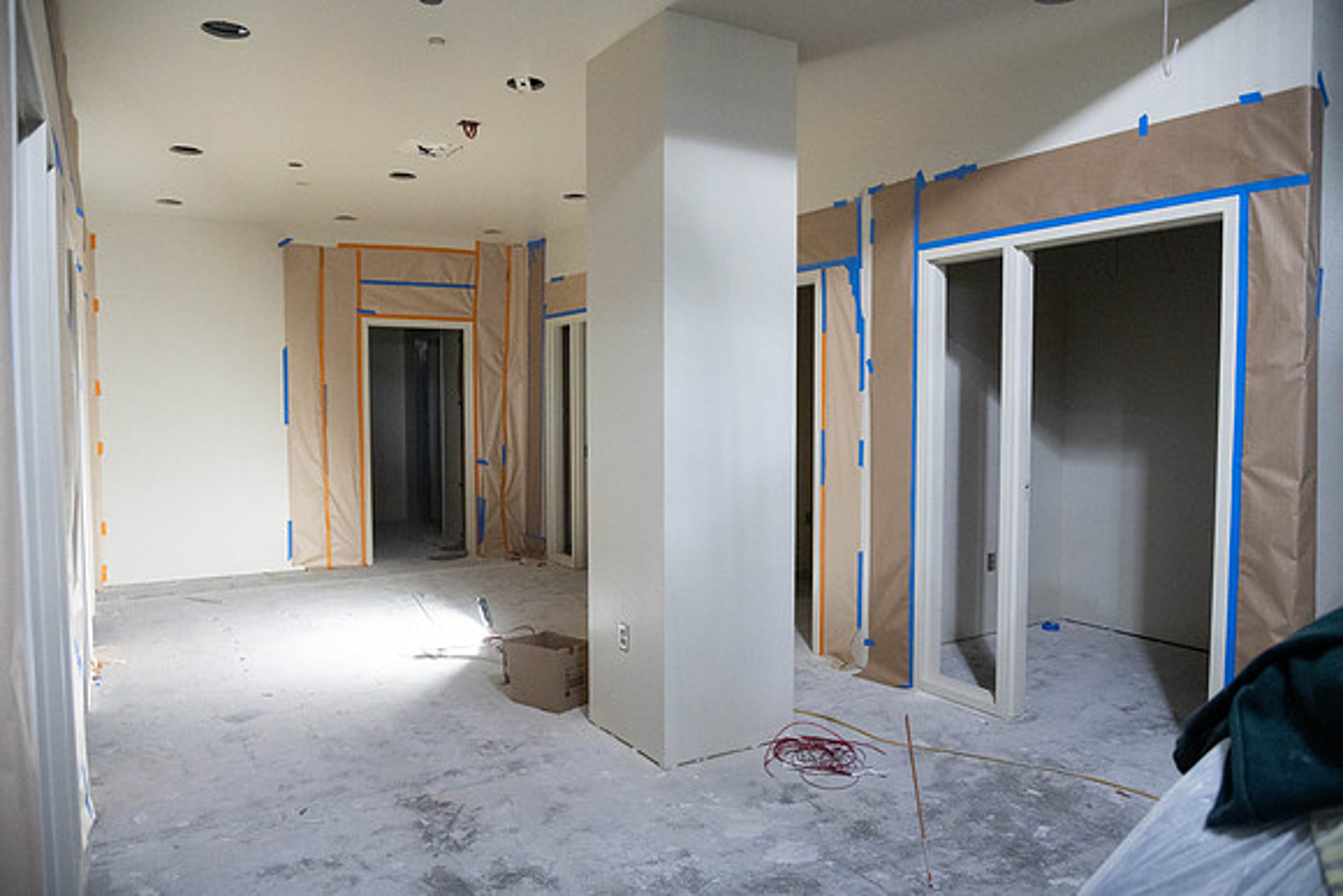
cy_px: 448
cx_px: 669
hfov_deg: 72.6
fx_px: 914
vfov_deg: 52.2
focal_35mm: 25
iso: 2000
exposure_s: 1/250
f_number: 4
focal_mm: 24
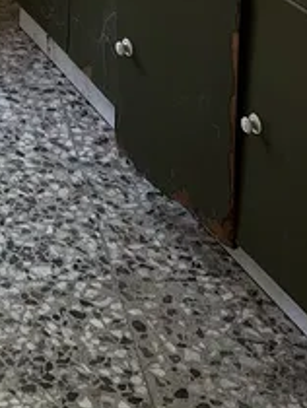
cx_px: -122
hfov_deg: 14.2
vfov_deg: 16.5
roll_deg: -0.8
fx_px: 1168
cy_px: -328
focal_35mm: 99
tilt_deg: -8.2
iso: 32
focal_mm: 5.7
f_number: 1.5
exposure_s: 1/126
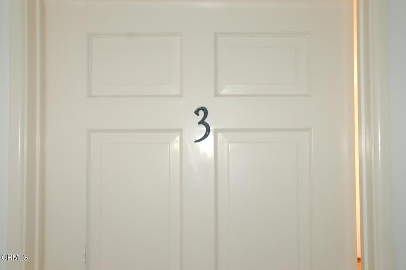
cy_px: 135
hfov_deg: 46.4
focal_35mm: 42
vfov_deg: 31.8
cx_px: 203
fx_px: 473
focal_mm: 28
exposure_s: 1/60
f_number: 4.2
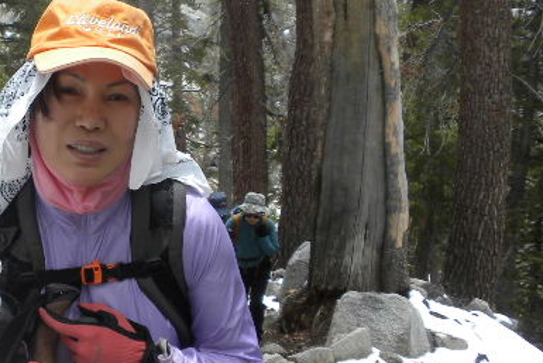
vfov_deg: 17.5
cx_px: 55
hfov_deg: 25.2
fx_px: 1177
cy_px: 187
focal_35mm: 78
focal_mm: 6.6
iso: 86
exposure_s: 1/552
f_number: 3.5
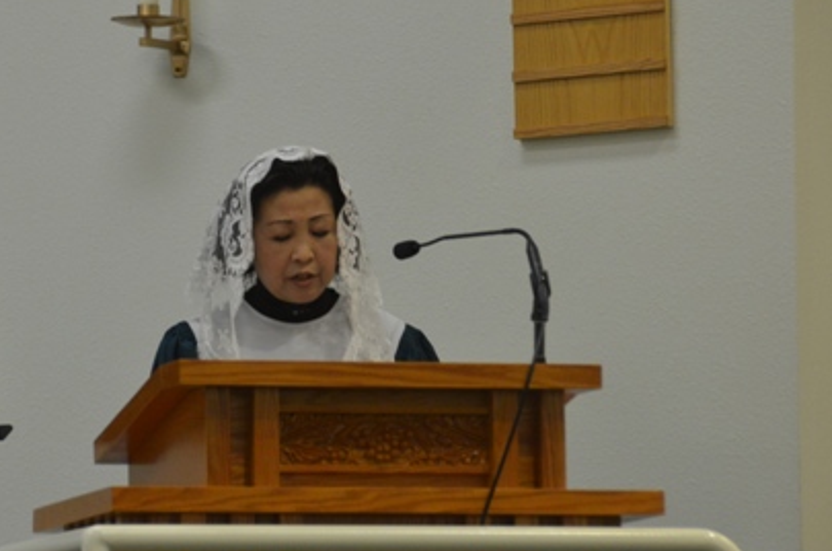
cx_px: 288
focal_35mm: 308
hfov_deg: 6.7
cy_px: 253
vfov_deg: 4.4
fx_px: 7101
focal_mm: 130
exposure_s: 1/30
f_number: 5.6
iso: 1250
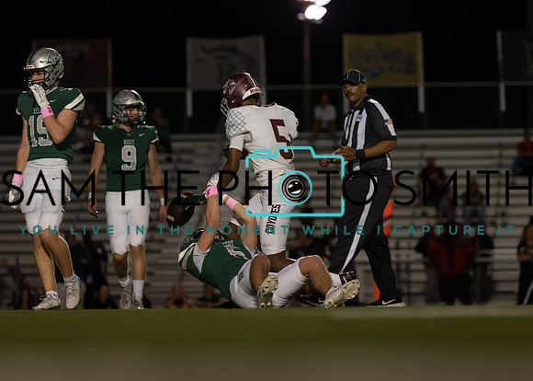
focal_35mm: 227
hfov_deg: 8.9
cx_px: 300
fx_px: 3433
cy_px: 173
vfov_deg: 6.3
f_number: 2.8
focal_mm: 156
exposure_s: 1/1000
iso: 1000
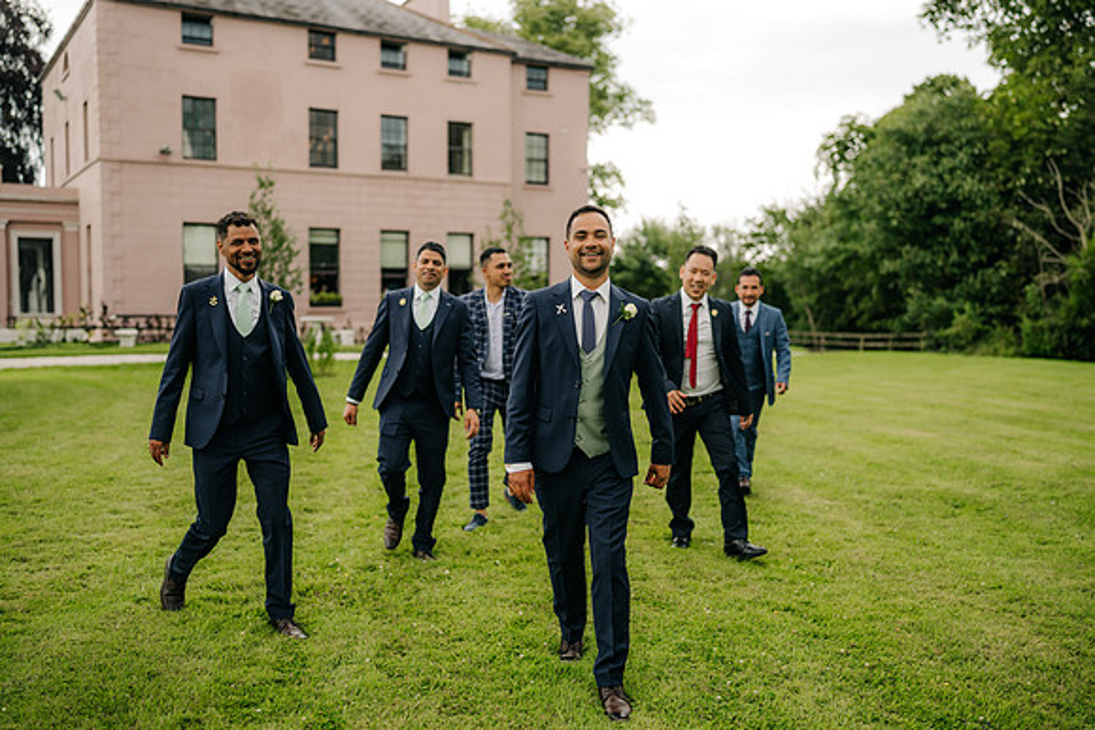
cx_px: 548
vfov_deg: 37.0
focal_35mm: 36
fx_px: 1091
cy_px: 365
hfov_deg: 53.3
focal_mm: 35
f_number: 1.6
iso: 100
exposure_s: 1/500
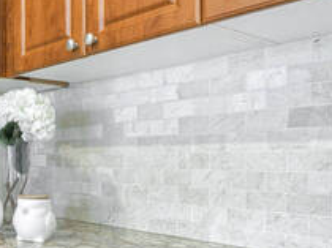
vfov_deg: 32.5
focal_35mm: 44
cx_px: -6
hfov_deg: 37.9
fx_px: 422
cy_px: 165
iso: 500
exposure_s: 1/6
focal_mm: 10
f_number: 7.1
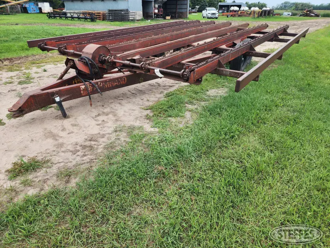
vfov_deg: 58.9
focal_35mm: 23
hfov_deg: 73.9
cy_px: 124
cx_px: 165
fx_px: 219
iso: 12
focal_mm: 6.4
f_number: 1.8
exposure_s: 1/338
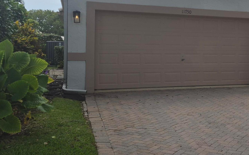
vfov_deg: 25.1
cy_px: 47
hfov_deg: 37.1
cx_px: 224
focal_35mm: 51
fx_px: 346
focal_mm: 5.4
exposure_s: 1/7152
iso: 80
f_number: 1.8
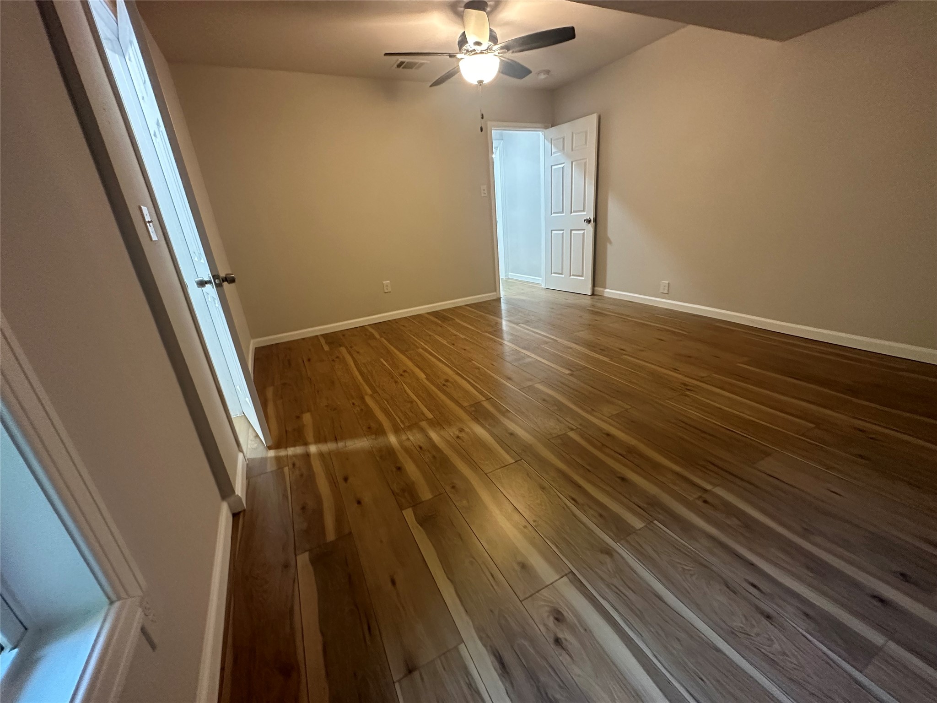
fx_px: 379
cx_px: 468
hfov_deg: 102.1
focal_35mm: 14
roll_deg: +5.0
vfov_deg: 85.7
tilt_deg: -20.6
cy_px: 352
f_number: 2.2
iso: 640
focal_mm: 2.22
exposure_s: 1/60
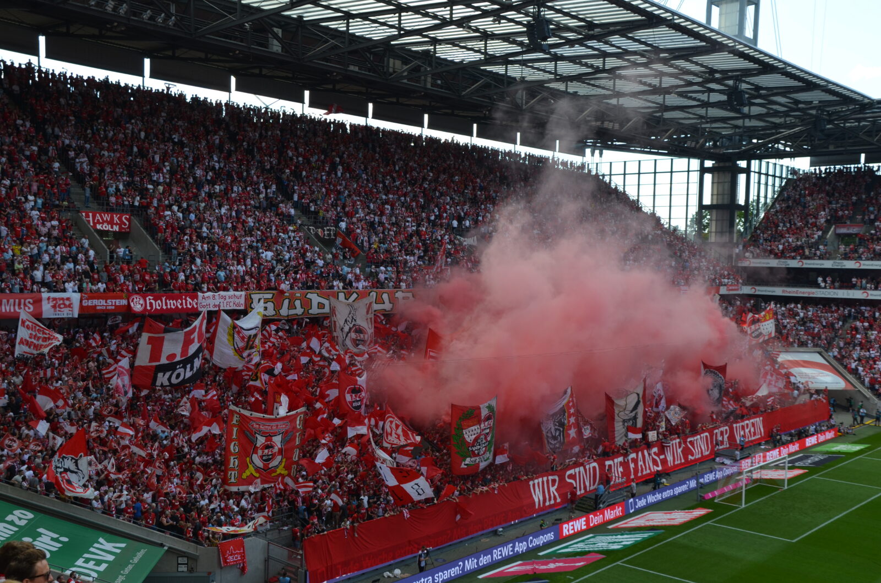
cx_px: 440
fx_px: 916
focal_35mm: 38
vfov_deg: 35.3
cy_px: 292
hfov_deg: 51.4
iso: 200
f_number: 8
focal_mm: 25
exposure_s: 1/250
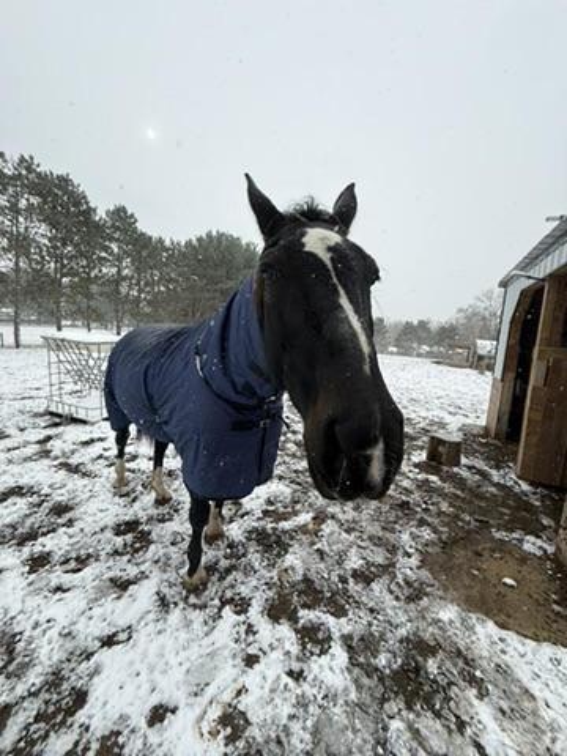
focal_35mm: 14
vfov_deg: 102.1
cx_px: 284
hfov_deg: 85.7
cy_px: 378
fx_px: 306
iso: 64
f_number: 2.2
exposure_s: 1/549
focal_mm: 2.22
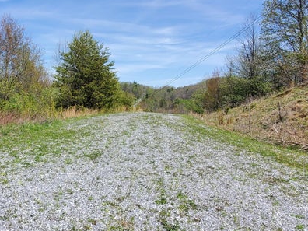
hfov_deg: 61.2
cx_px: 92
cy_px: 117
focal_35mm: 28
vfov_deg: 49.7
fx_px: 249
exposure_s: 1/829
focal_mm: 1.8
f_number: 2.2
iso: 50
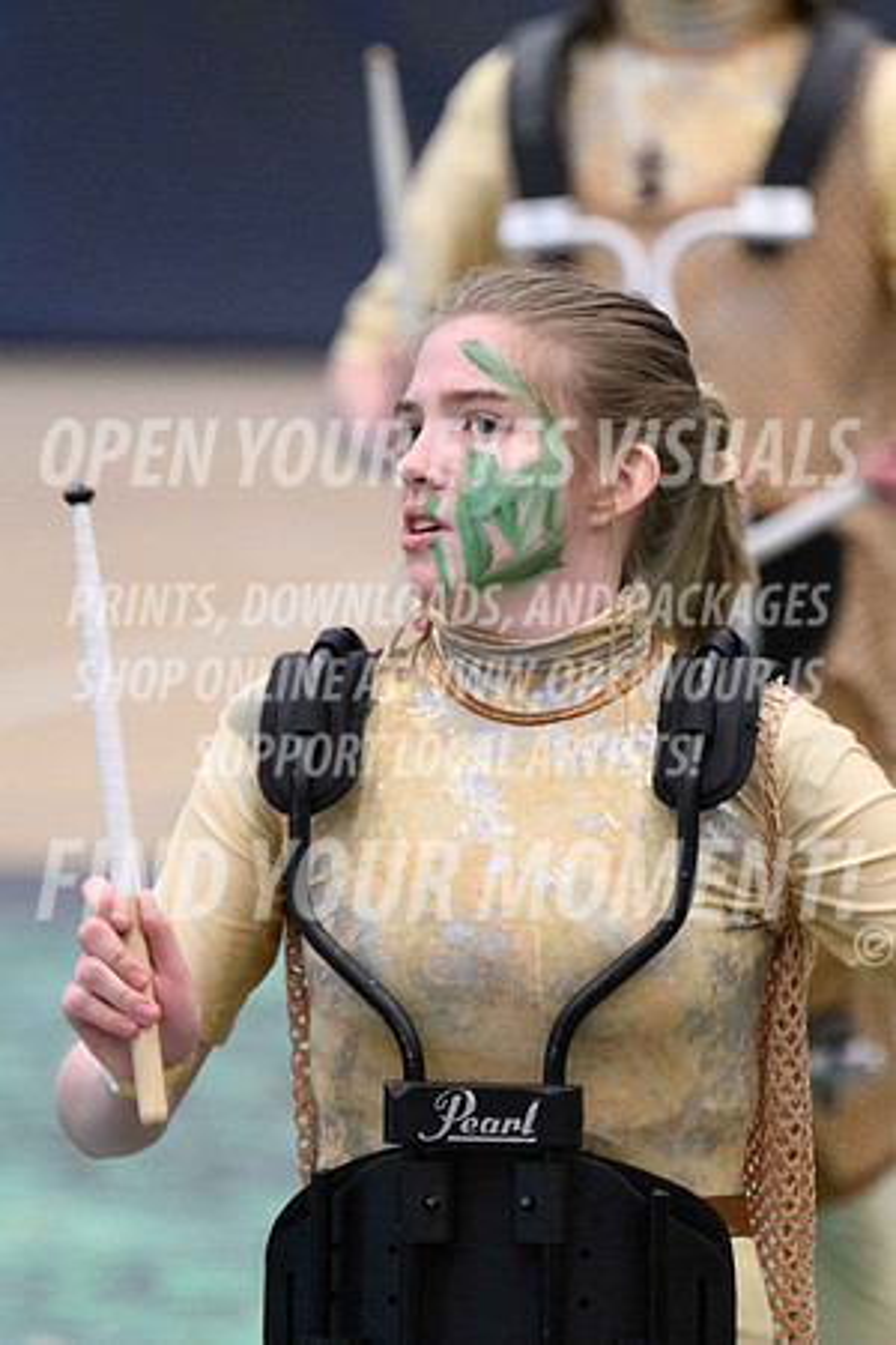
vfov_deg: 3.4
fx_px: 22398
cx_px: 448
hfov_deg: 2.3
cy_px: 672
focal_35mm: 600
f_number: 5.6
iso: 8000
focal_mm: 400
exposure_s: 1/320
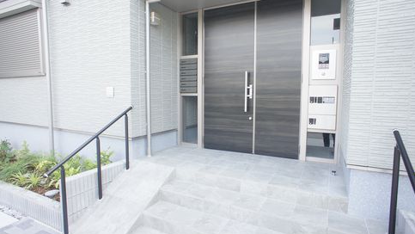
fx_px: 286
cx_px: 214
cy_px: 114
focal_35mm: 26
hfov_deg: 71.9
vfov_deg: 44.4
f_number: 4.5
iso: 200
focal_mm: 16
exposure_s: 1/80
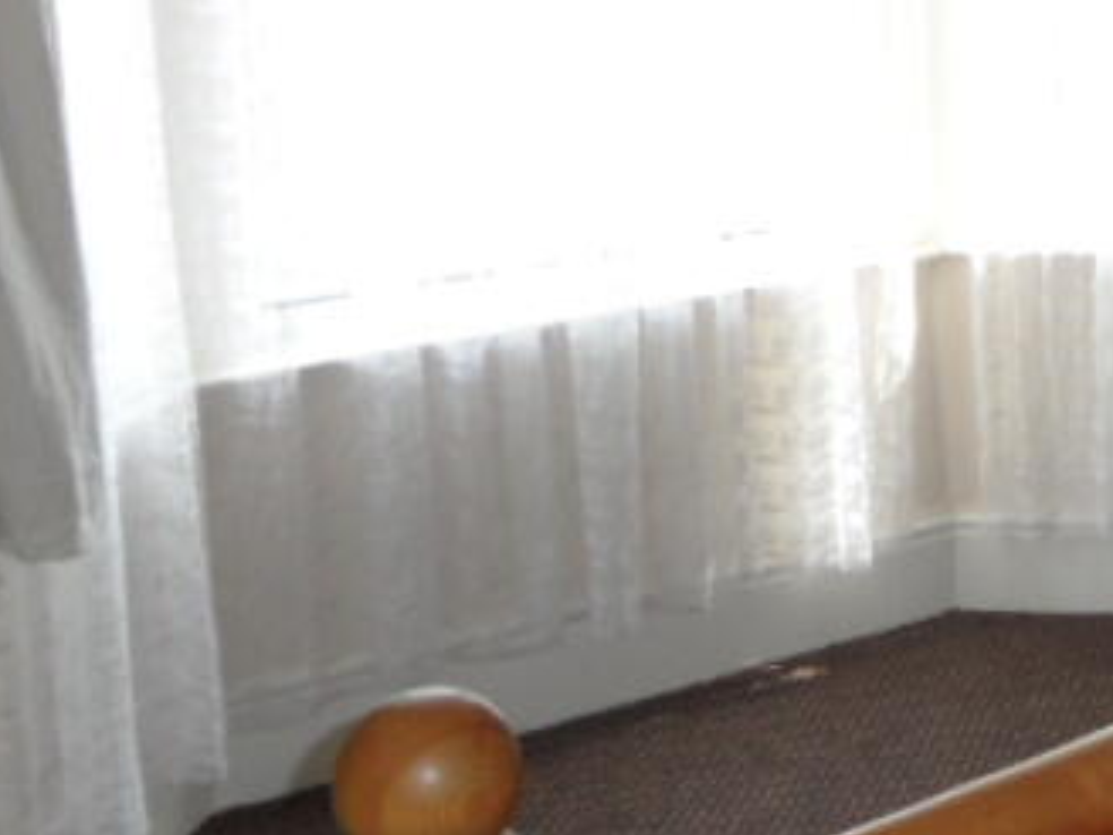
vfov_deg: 19.2
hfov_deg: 22.2
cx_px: 1585
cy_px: 51
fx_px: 2411
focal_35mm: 75
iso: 100
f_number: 3.2
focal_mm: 3.9
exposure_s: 1/60
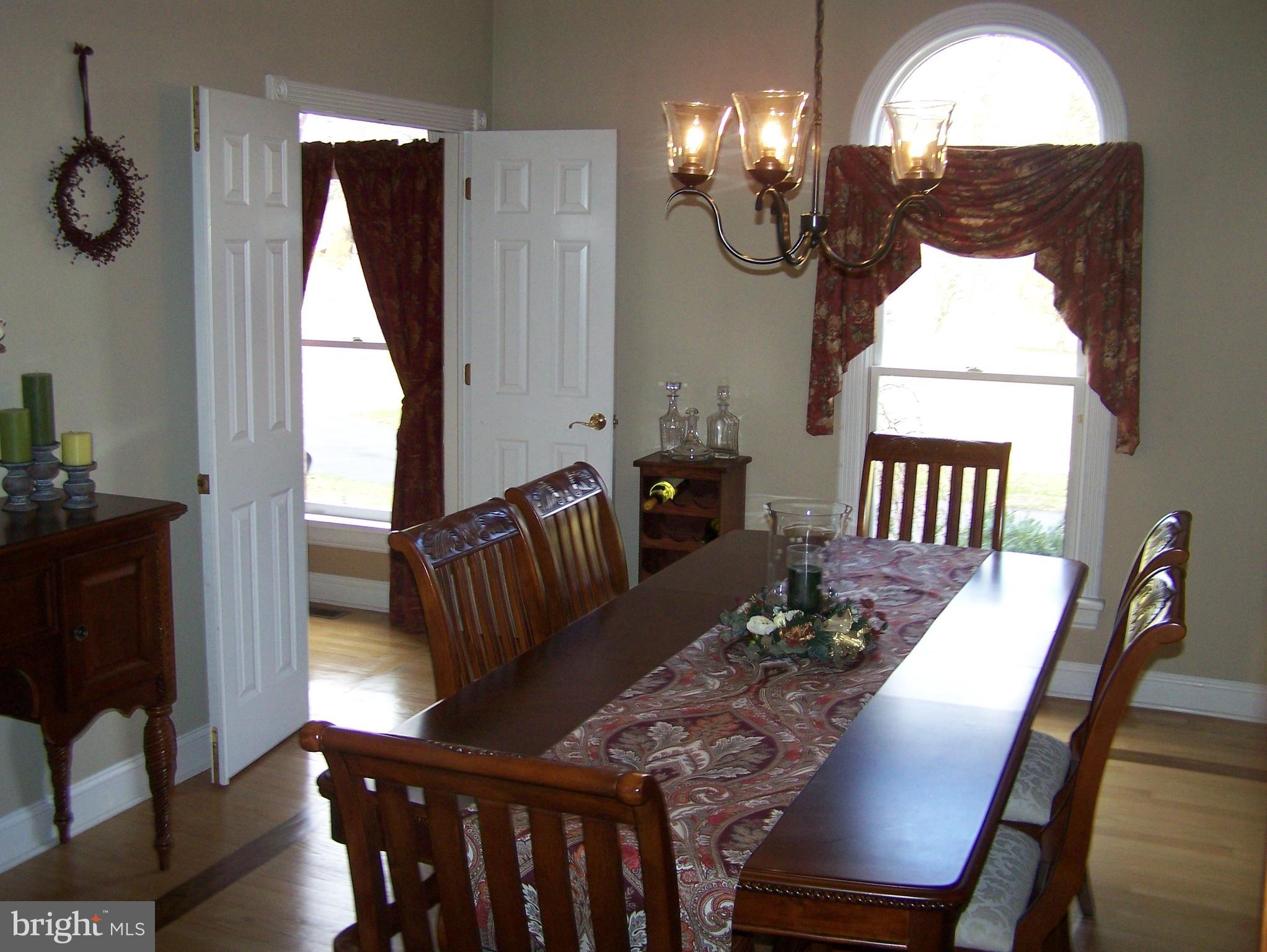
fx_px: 1392
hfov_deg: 48.9
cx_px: 634
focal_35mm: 38
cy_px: 476
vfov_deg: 37.8
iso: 160
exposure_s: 1/60
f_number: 2.8
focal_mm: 6.3
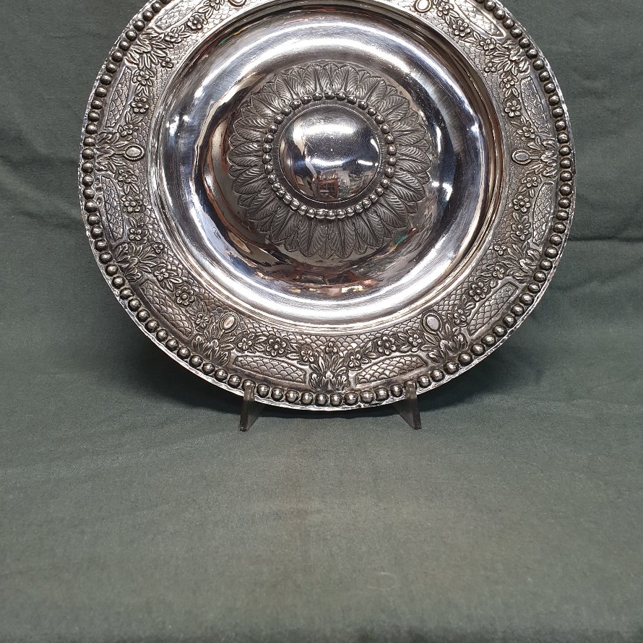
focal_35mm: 31
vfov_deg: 52.0
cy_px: 243
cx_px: 322
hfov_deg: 52.5
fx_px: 651
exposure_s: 1/50
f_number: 2.4
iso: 200
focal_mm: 4.3
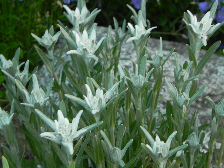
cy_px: 84
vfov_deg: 8.1
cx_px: 112
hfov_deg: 10.7
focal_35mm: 184
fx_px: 1191
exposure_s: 1/13
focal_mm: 32.7
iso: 160
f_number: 5
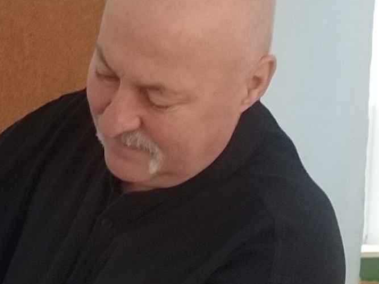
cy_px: 303
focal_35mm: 156
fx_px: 1708
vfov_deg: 9.4
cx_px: 41
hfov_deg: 12.6
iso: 1548
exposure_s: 1/100
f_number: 1.8
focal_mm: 6.24
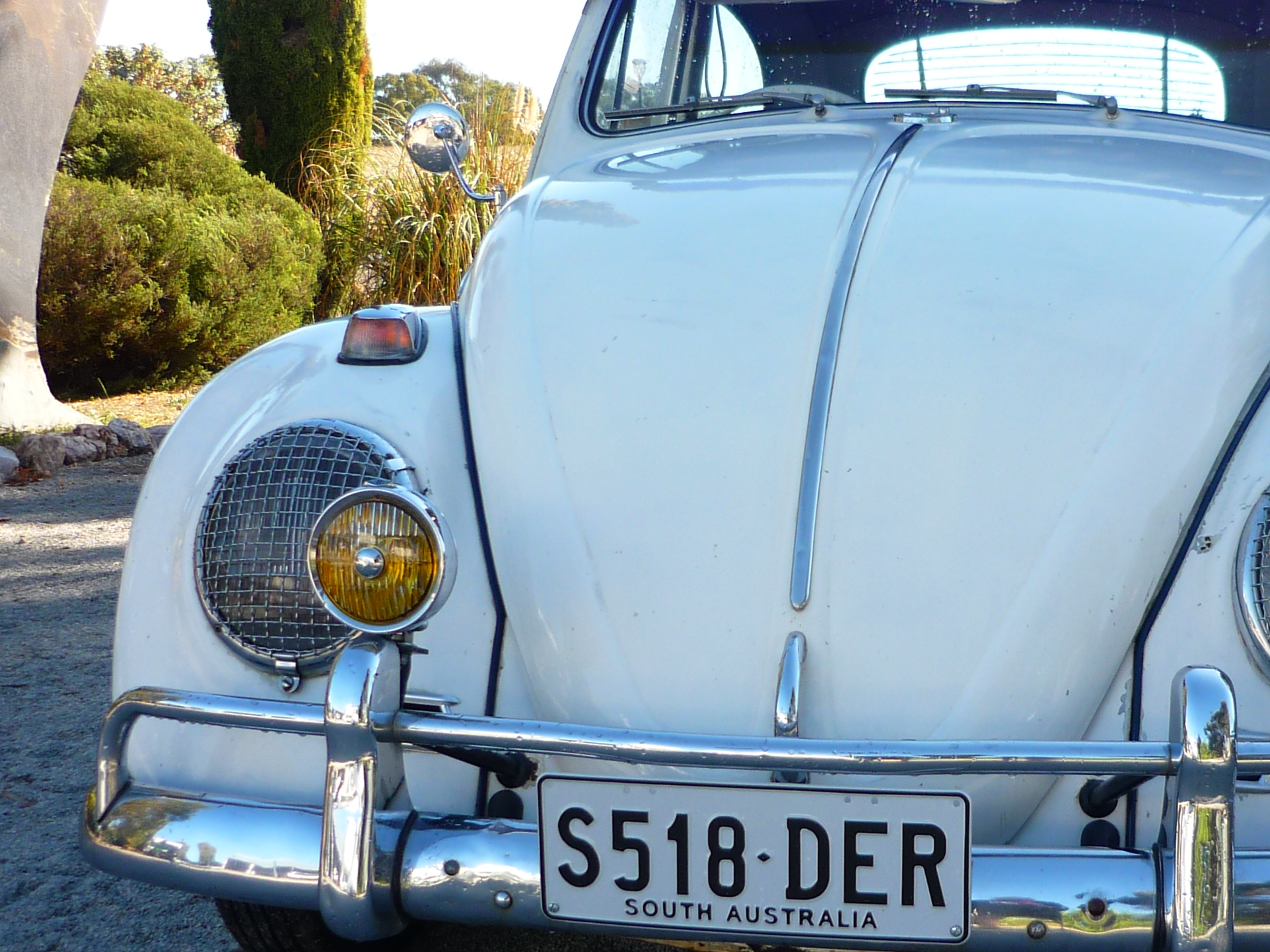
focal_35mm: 56
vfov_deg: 26.1
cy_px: 525
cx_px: 897
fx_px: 2055
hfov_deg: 33.9
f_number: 2.8
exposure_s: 1/400
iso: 100
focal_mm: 5.5
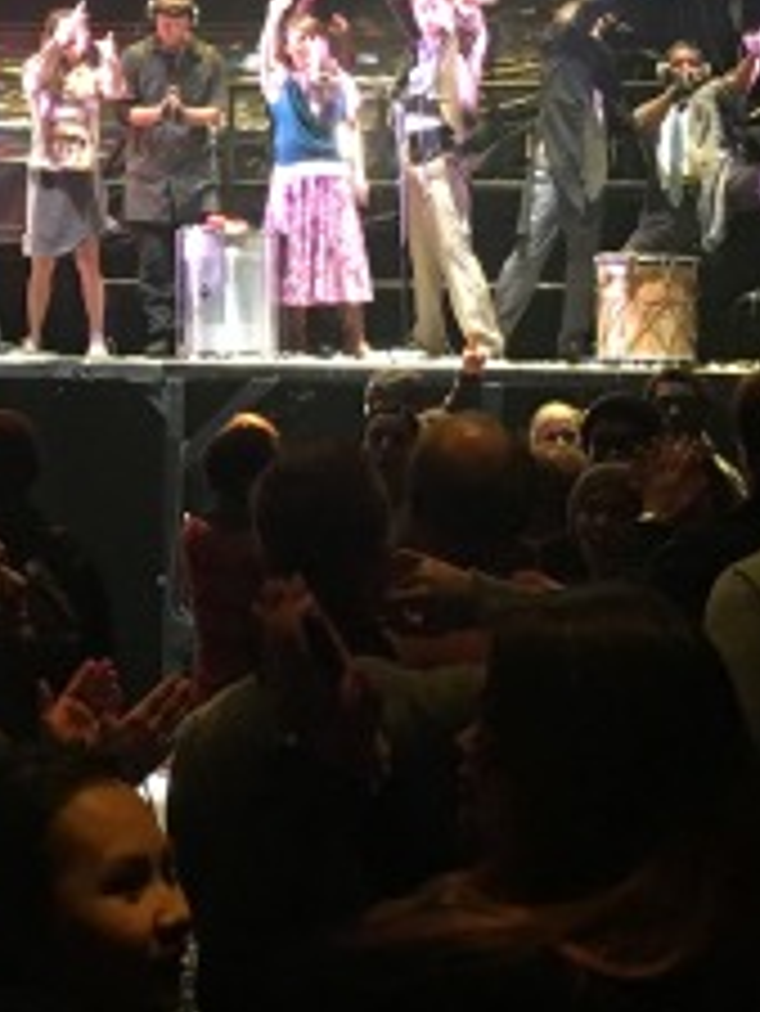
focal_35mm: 103
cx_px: -148
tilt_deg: +5.0
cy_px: 94
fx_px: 3012
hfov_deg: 14.0
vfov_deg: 18.7
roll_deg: -0.1
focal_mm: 4.15
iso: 160
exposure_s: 1/30
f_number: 2.2
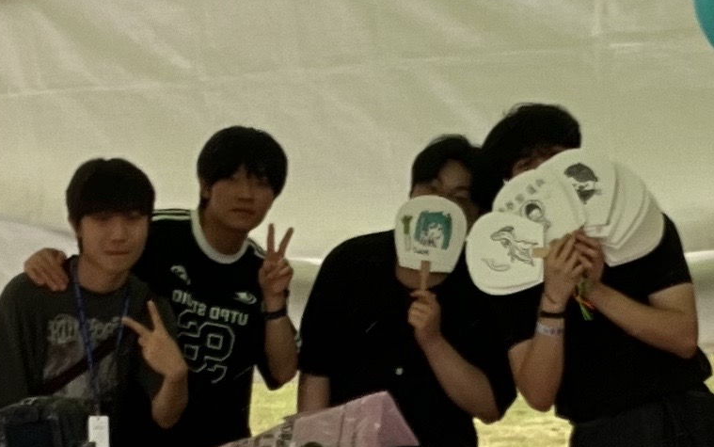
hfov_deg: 15.1
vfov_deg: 9.4
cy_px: 547
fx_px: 2686
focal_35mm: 138
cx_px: 436
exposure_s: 1/121
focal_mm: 2.87
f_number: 2.2
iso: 20
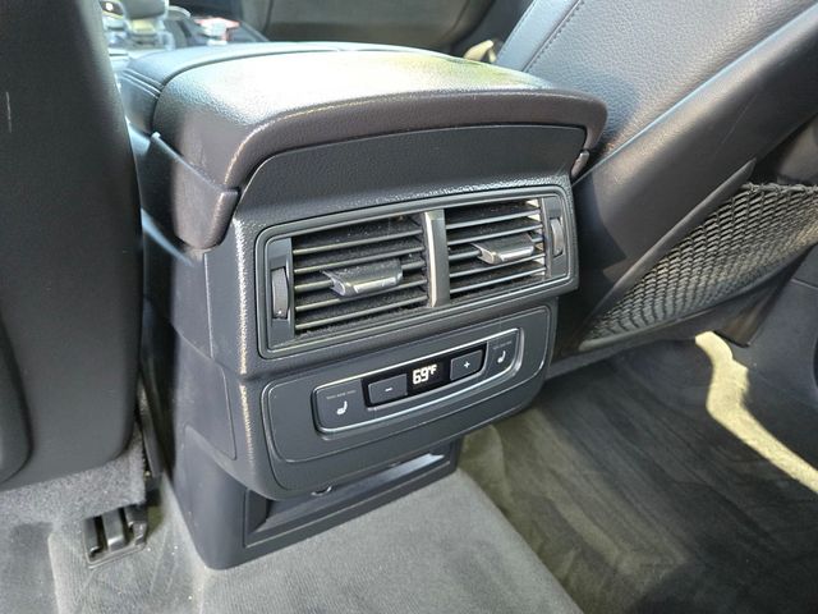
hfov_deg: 73.9
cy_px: 307
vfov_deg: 58.9
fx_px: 544
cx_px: 409
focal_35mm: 23
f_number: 1.8
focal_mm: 5.4
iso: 1000
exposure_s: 1/120
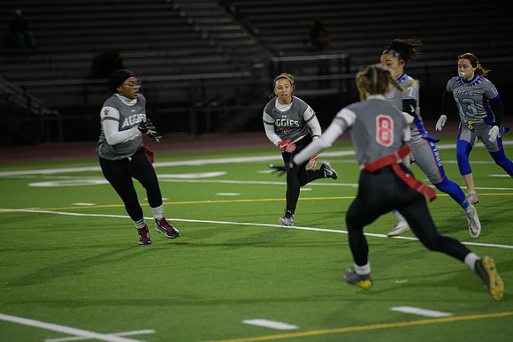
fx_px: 2851
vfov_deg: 6.9
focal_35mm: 200
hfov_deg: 10.3
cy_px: 171
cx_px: 256
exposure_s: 1/200
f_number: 2.8
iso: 720
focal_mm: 200
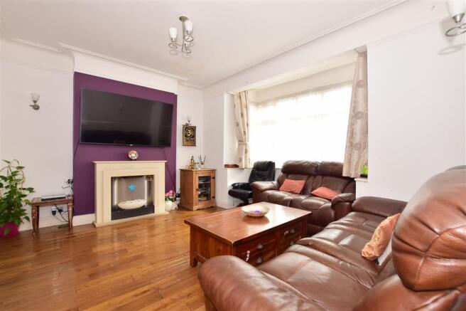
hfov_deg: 100.4
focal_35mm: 15
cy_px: 156
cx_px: 233
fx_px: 194
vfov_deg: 77.3
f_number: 7.1
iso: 400
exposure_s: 1/40
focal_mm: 10
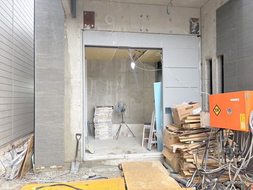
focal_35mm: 26
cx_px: 126
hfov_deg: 67.3
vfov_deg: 53.1
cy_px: 95
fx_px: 190
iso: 125
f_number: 1.6
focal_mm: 5.96
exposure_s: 1/120
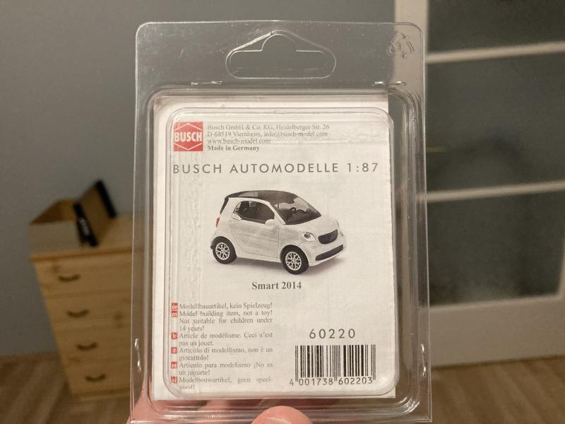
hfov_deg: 63.4
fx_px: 457
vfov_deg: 49.7
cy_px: 212
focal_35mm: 28
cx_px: 282
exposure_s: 1/60
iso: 250
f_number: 1.8
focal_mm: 3.99
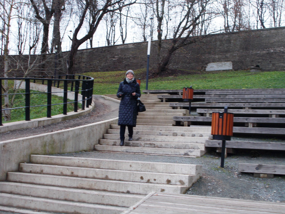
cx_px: 142
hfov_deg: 33.2
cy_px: 107
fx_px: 478
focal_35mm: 58
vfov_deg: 25.2
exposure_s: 1/50
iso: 80
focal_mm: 10.3
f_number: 4.9
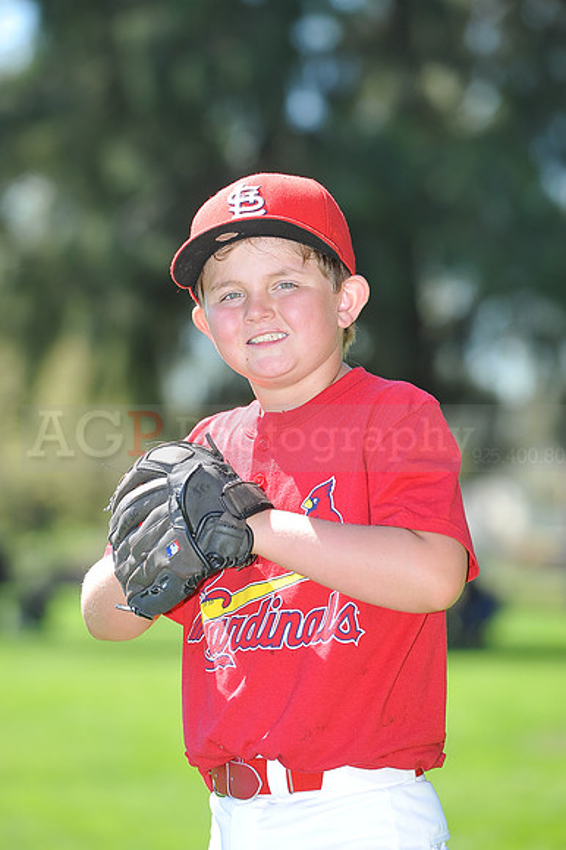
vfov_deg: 10.3
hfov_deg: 6.9
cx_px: 283
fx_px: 4722
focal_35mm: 200
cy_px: 425
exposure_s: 1/250
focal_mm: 200
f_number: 5.6
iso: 200
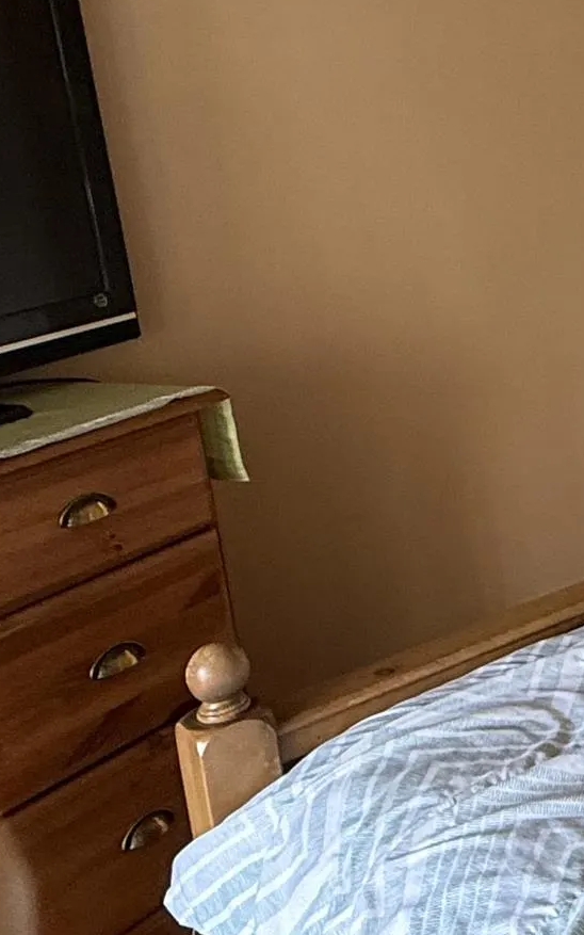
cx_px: 956
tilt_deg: -10.2
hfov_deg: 20.1
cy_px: 261
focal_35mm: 52
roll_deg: +3.4
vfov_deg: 38.1
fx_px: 1324
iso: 200
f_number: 2.2
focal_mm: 2.22
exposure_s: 1/60
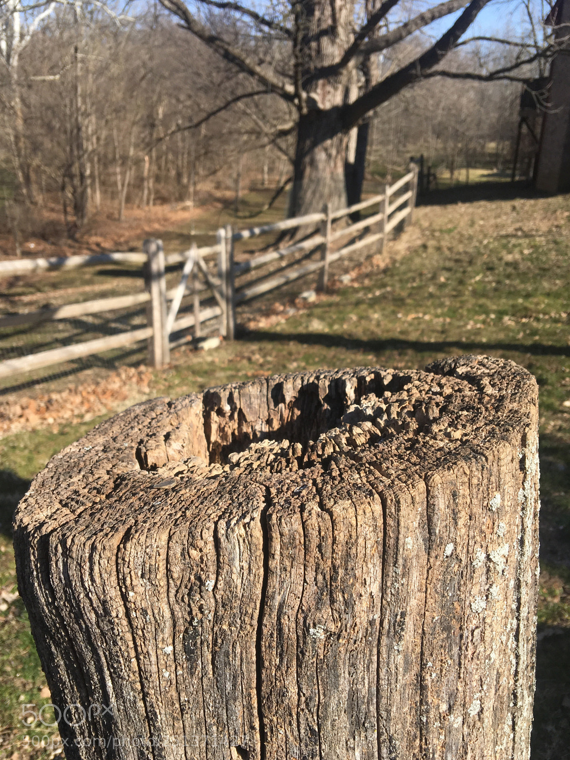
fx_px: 659
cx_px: 286
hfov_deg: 46.8
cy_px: 387
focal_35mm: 30
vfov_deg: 60.0
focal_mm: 4.15
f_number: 2.2
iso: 25
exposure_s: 1/1054
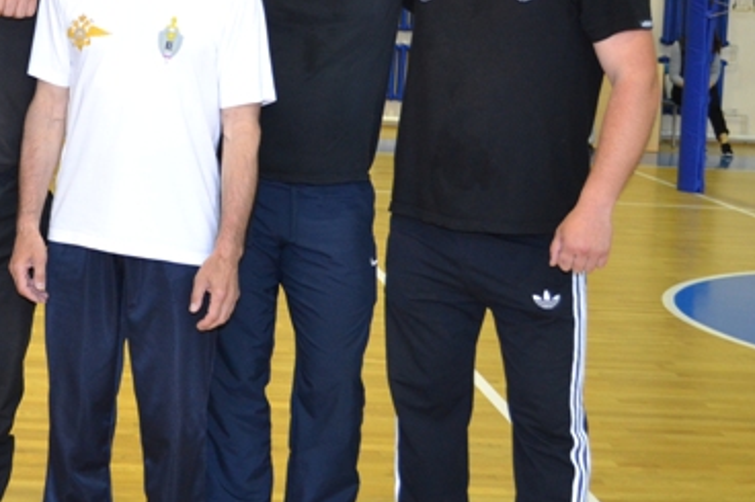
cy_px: 84
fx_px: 1740
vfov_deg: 16.3
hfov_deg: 24.0
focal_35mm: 83
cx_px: 134
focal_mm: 26
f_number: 4.2
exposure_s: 1/60
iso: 1000
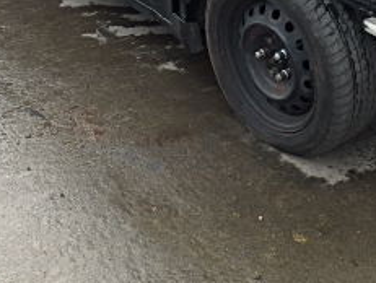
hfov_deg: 20.5
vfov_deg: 15.3
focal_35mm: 94
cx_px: 319
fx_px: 1023
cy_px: -42
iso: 125
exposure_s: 1/125
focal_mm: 6
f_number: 4.9
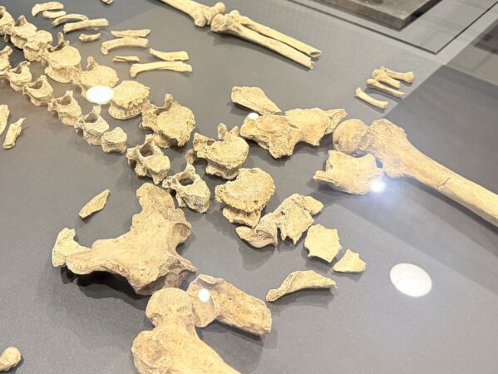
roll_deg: +0.7
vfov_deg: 34.7
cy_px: 116
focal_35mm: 41
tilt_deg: -37.7
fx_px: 590
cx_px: 133
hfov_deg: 44.4
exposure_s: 1/50
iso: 250
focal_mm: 6.76
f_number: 1.78
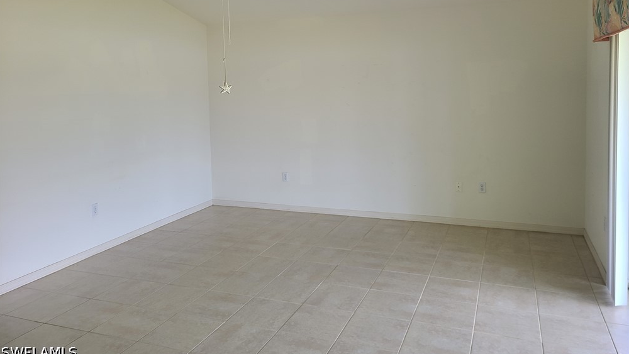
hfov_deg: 66.0
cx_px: 320
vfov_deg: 39.8
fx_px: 484
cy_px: 121
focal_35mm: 29
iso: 64
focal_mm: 5.4
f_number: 1.8
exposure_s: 1/60
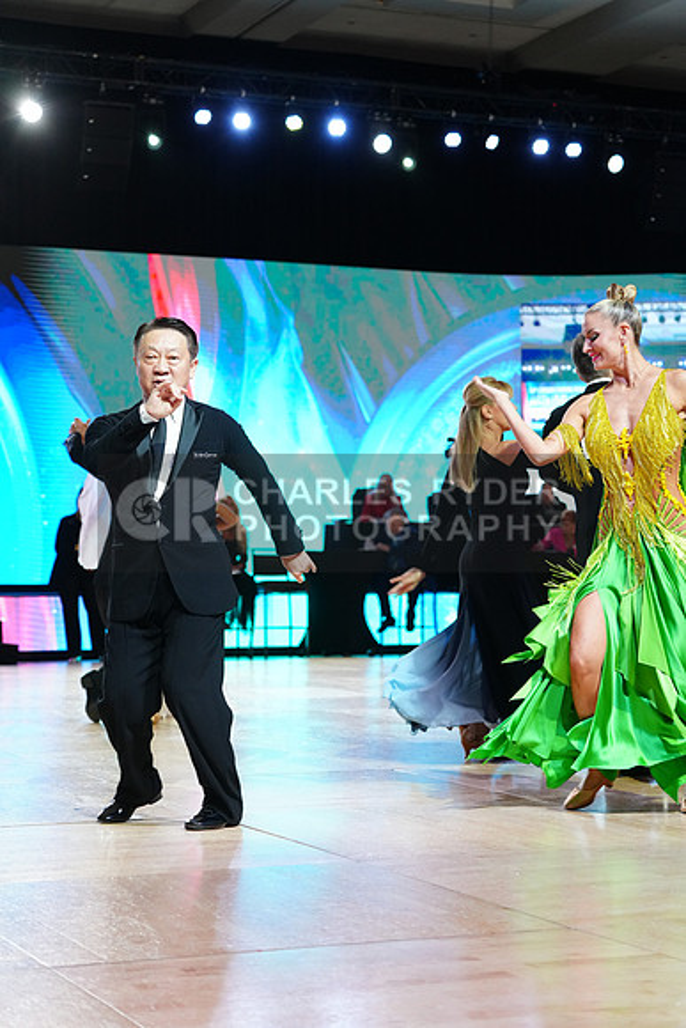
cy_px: 514
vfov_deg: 28.8
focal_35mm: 70
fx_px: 1999
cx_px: 343
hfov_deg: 19.5
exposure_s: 1/320
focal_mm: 70
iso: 2500
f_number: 4
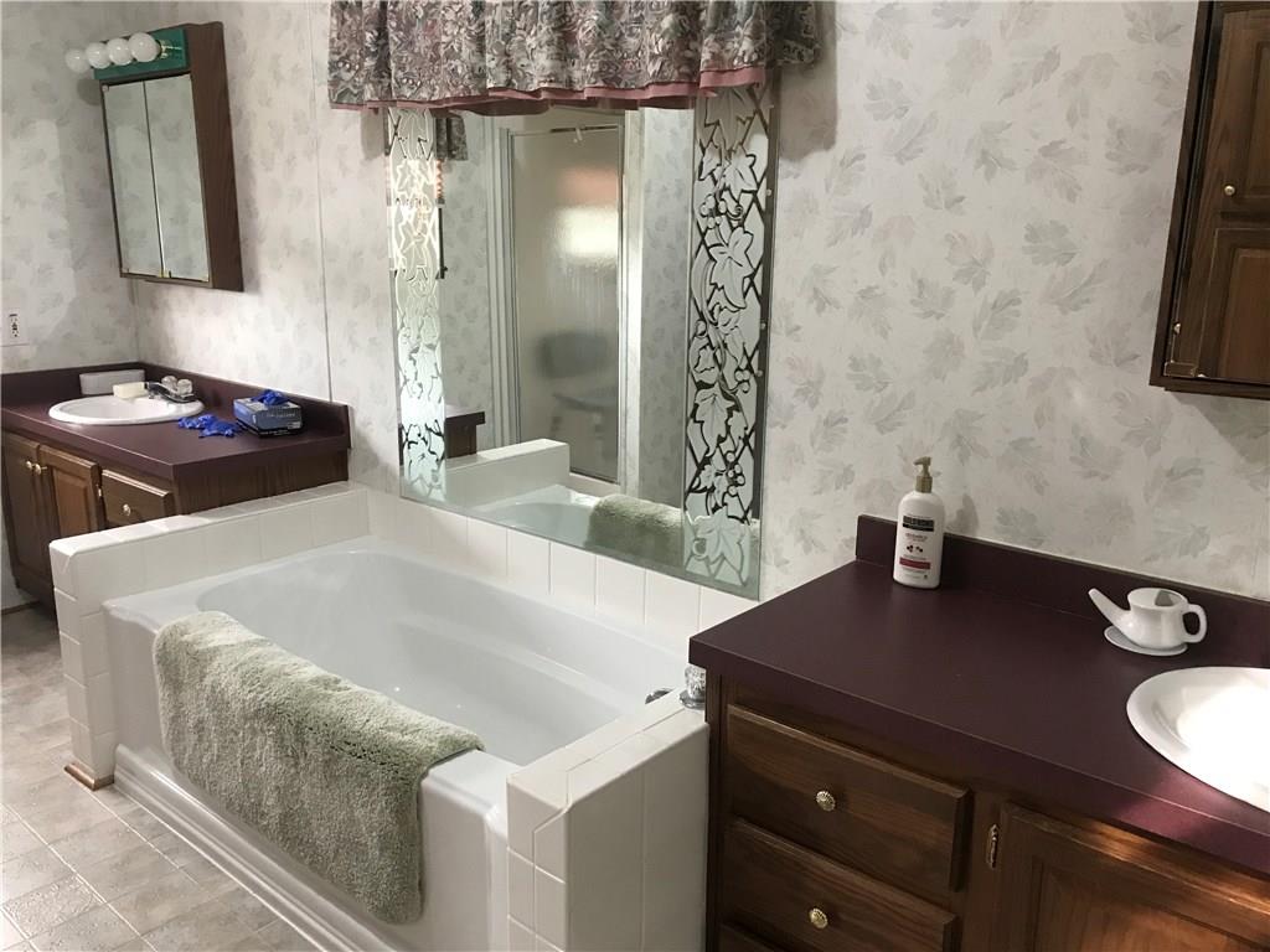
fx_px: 1027
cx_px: 635
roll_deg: -1.2
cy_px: 476
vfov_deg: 49.7
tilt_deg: -13.1
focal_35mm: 28
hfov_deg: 63.4
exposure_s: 1/15
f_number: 1.8
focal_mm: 3.99
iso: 64
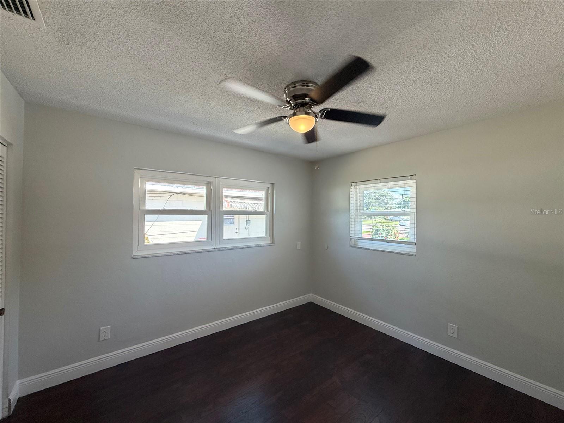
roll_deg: -0.4
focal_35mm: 14
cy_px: 212
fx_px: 228
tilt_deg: +0.0
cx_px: 282
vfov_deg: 85.7
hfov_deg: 102.1
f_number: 2.2
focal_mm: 2.22
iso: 200
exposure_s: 1/120
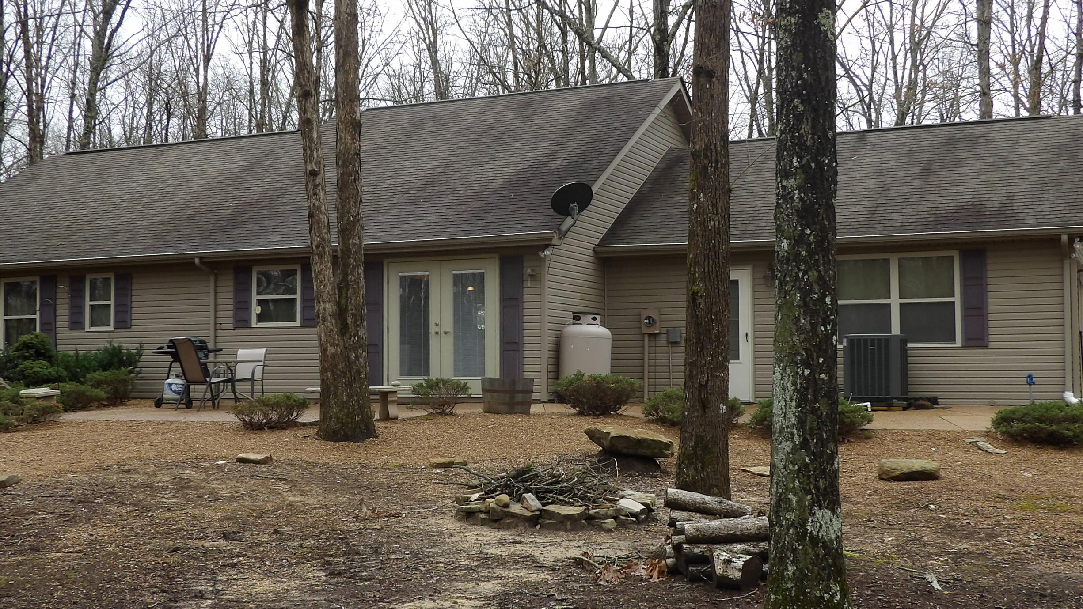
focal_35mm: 44
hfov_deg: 46.4
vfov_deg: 27.1
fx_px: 1264
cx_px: 528
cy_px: 303
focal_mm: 5.9
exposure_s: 1/253
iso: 100
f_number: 3.6
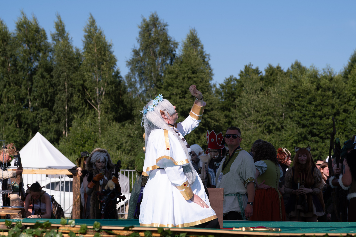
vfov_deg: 13.5
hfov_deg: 20.1
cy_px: 117
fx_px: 1002
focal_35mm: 101
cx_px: 186
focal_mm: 55
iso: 160
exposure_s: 1/1600
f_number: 4.5
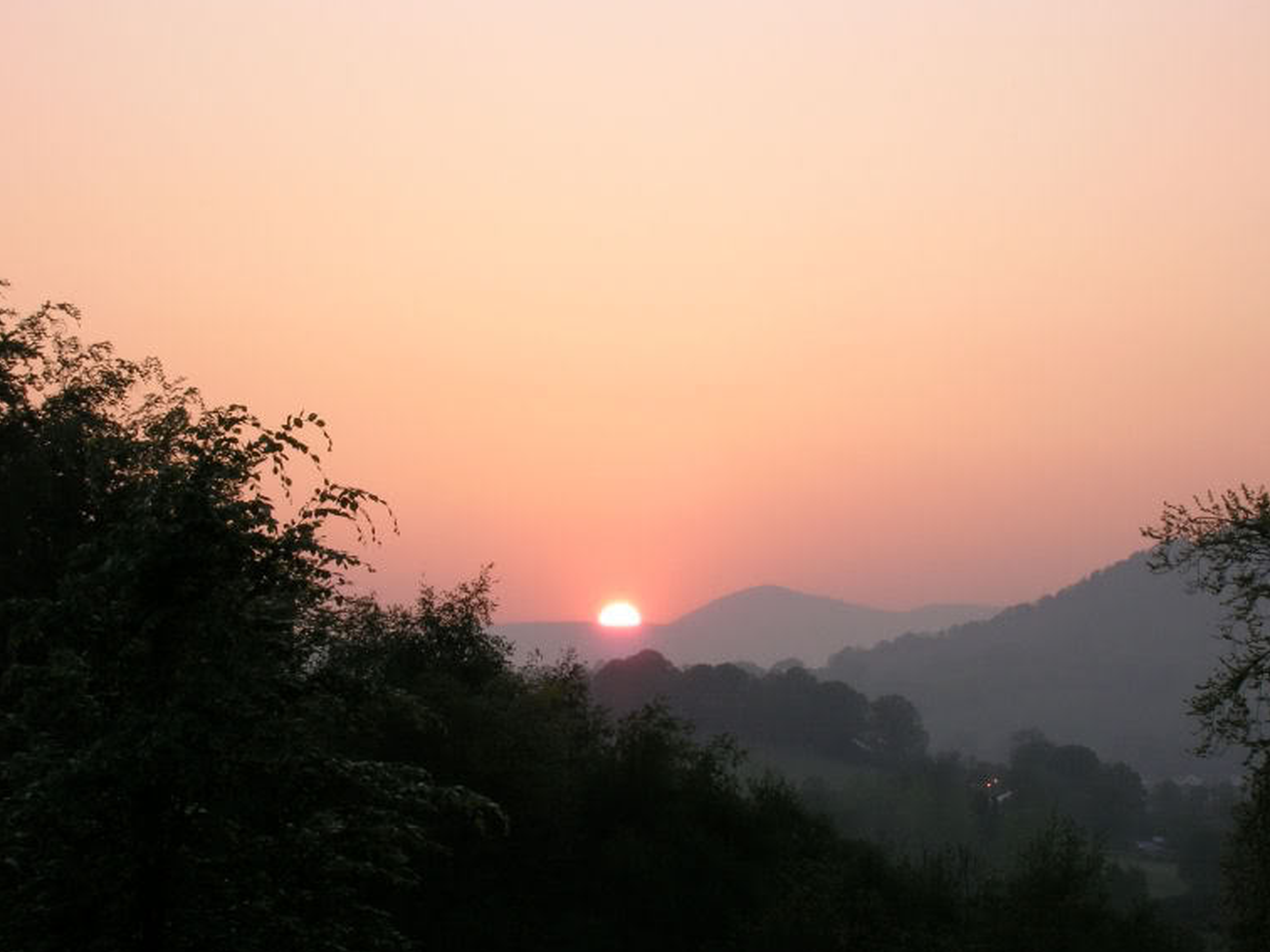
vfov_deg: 13.7
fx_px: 3962
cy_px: 499
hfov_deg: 18.2
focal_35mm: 108
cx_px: 655
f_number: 8.2
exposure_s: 1/27.8
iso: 50
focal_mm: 17.1
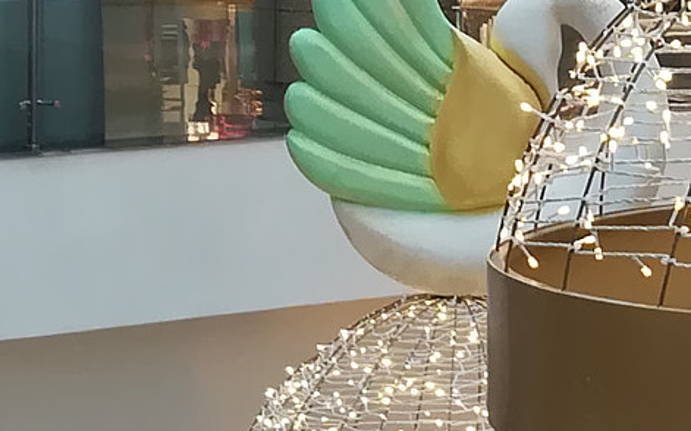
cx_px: 835
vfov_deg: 8.4
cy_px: -54
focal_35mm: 155
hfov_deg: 13.1
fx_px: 2918
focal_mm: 3.83
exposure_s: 1/33.3
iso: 80
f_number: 2.2
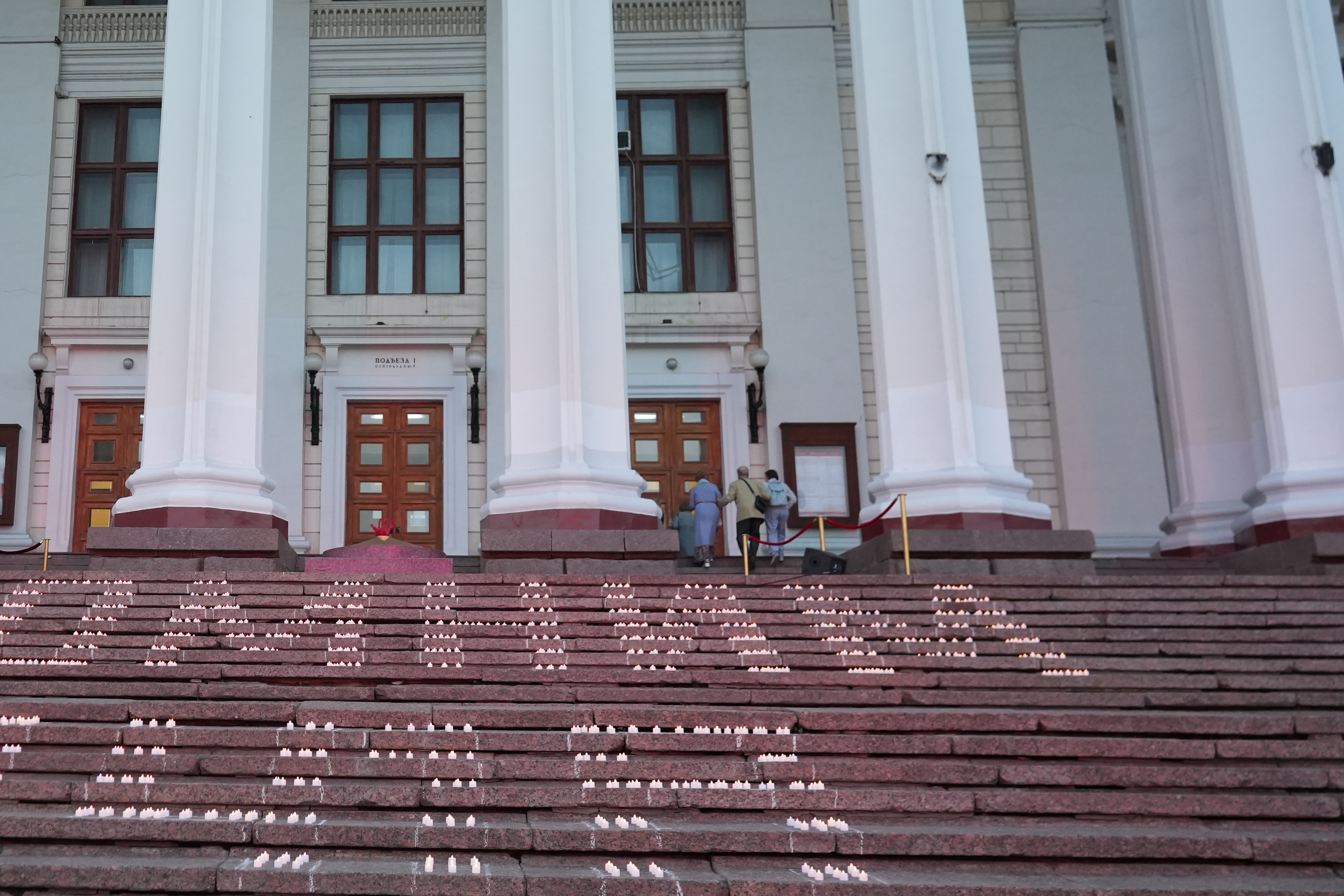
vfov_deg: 35.0
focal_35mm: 38
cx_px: 346
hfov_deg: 48.8
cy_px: 402
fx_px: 1419
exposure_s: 1/320
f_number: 4
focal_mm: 24
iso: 2500
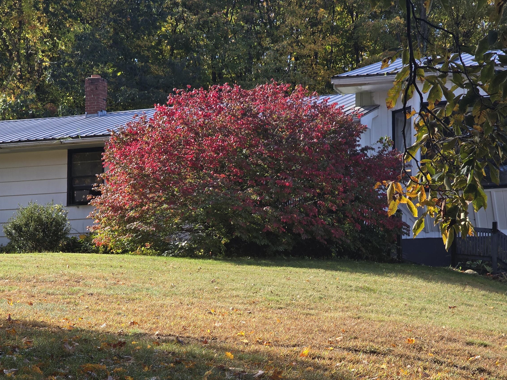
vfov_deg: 16.2
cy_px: 237
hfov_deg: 21.5
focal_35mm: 91
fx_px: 1333
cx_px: 239
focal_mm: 7.9
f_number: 2.4
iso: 50
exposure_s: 1/449
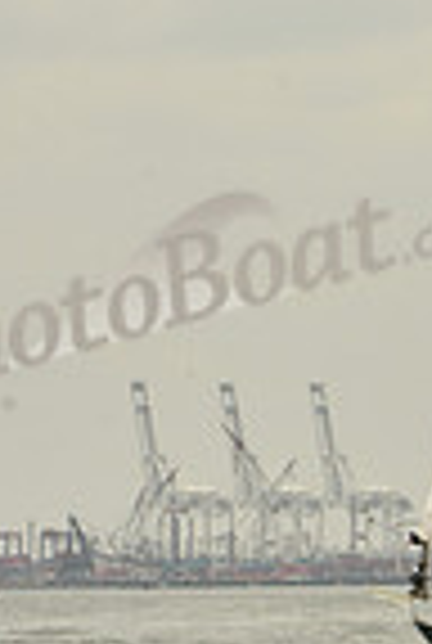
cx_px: 745
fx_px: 9422
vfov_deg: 3.9
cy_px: -9
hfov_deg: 2.6
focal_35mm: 526
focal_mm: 130
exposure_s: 1/640
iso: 250
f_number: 11
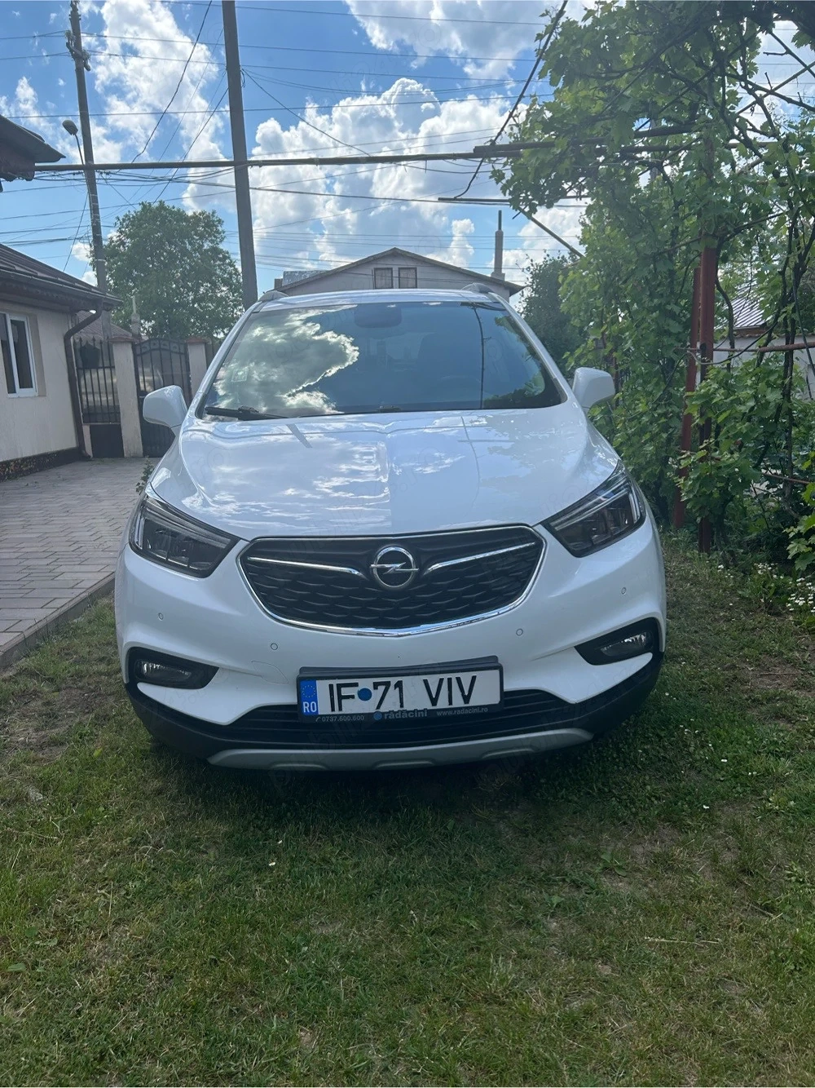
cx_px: 408
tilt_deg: -12.5
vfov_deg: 67.3
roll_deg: +1.2
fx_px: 816
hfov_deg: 53.0
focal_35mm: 26
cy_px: 544
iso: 50
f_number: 1.5
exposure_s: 1/2571
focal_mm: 5.7
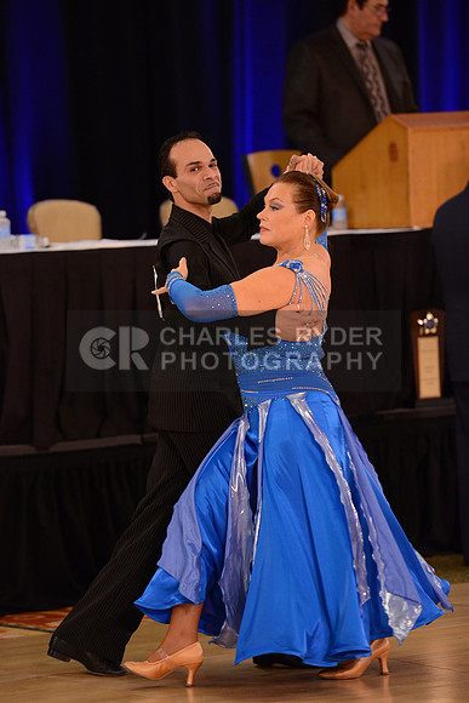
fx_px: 3613
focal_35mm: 185
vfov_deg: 11.1
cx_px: 234
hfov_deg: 7.4
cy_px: 352
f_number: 2.8
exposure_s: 1/250
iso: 2500
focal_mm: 185
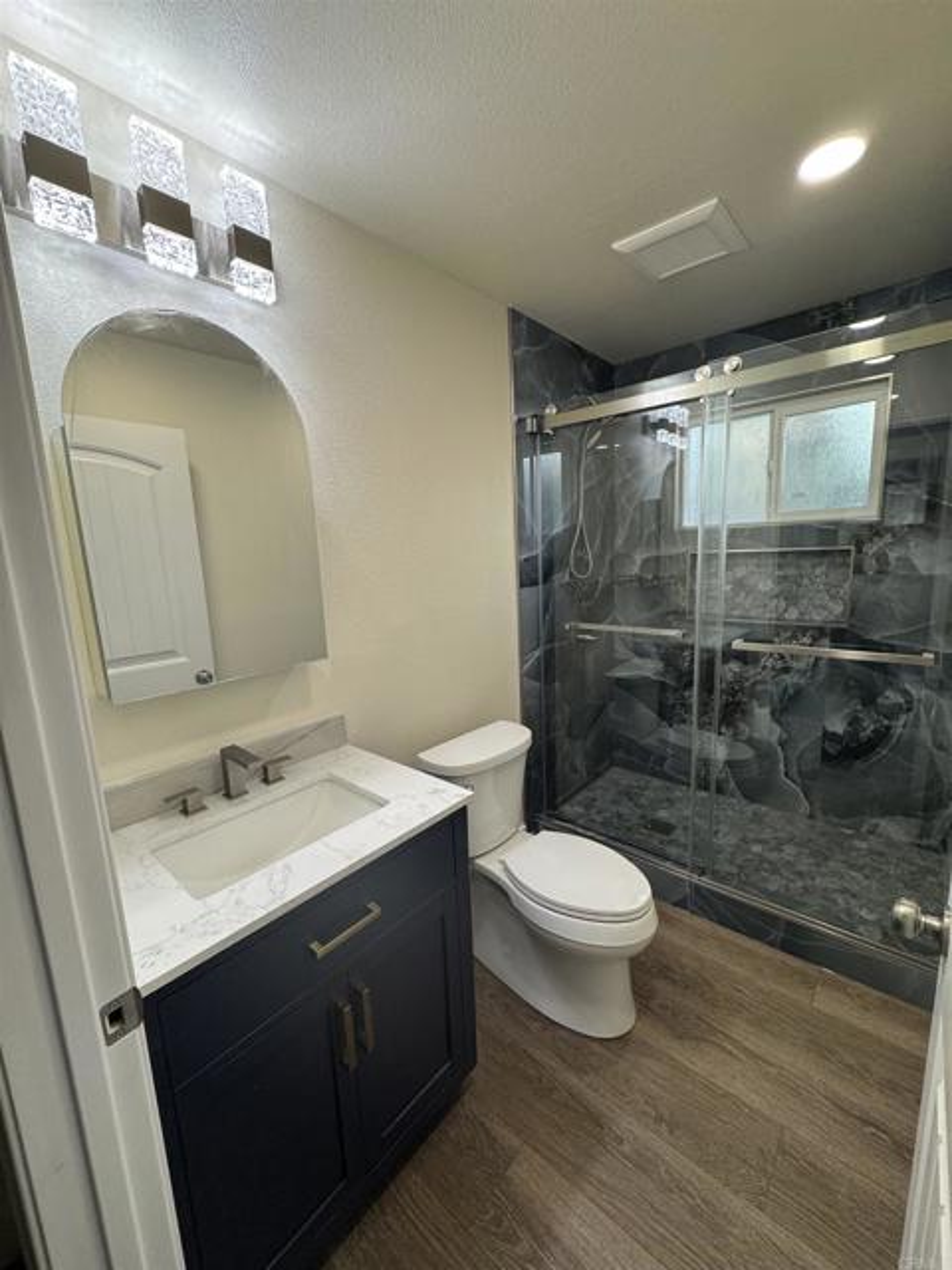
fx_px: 513
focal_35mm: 14
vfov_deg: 102.1
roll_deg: +1.9
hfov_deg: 85.7
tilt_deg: -9.8
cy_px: 635
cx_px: 476
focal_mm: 2.22
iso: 200
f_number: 2.2
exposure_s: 1/120
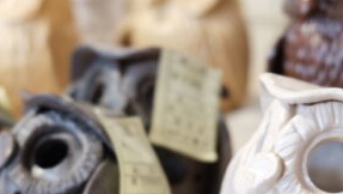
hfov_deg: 22.0
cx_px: 136
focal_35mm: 97
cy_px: 162
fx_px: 883
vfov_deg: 12.4
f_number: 3.2
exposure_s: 1/10
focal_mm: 25.4
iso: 320
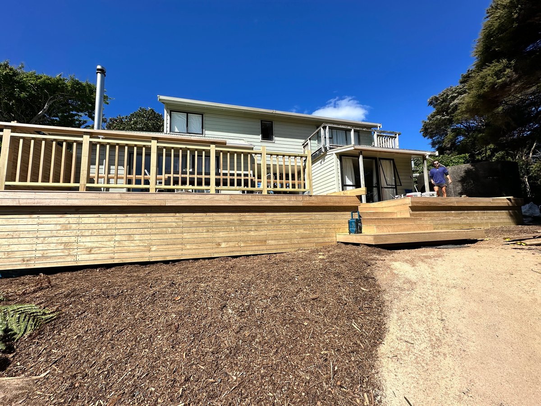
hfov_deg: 102.1
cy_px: 203
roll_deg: +1.5
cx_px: 270
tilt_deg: +6.9
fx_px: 219
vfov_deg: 85.7
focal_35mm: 14
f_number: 2.2
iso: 50
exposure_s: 1/2564
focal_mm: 2.22
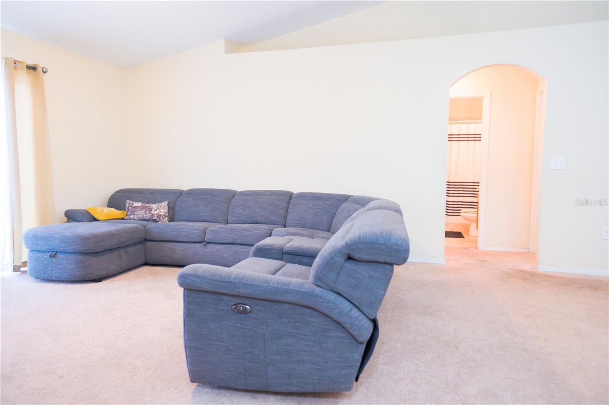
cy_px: 202
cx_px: 304
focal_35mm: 24
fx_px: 406
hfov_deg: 73.8
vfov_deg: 53.0
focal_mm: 24
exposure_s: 1/80
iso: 1600
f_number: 2.8
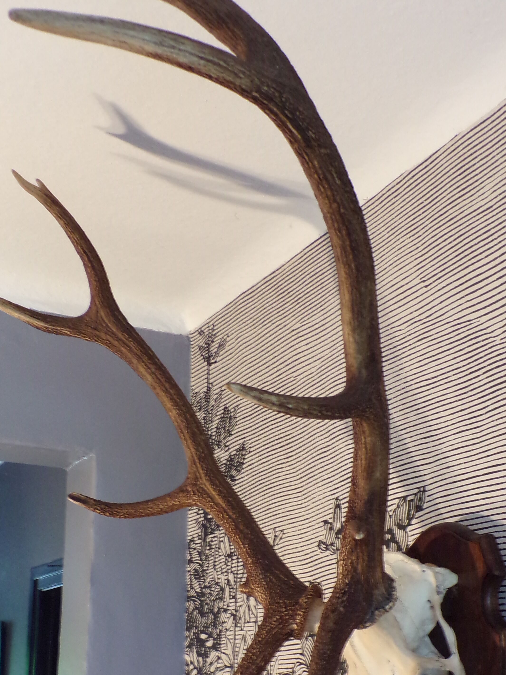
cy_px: 447
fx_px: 1013
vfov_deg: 36.5
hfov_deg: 28.0
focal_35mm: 52
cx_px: 285
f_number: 3.2
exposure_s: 1/17
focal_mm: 5.8
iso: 245
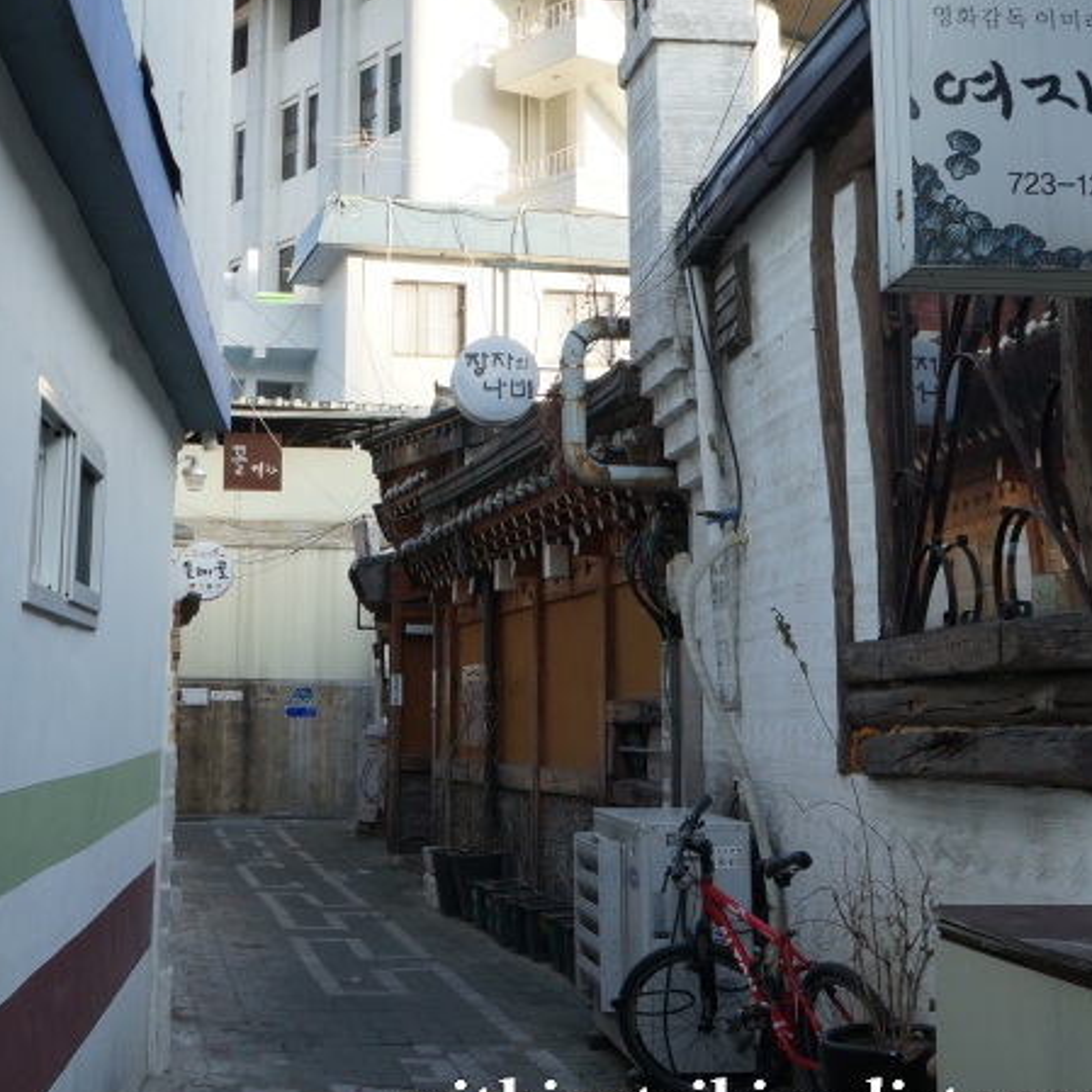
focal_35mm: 51
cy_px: 360
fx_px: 1820
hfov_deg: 33.3
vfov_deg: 33.1
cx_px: 430
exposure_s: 1/160
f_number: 6.3
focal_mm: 18
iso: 200
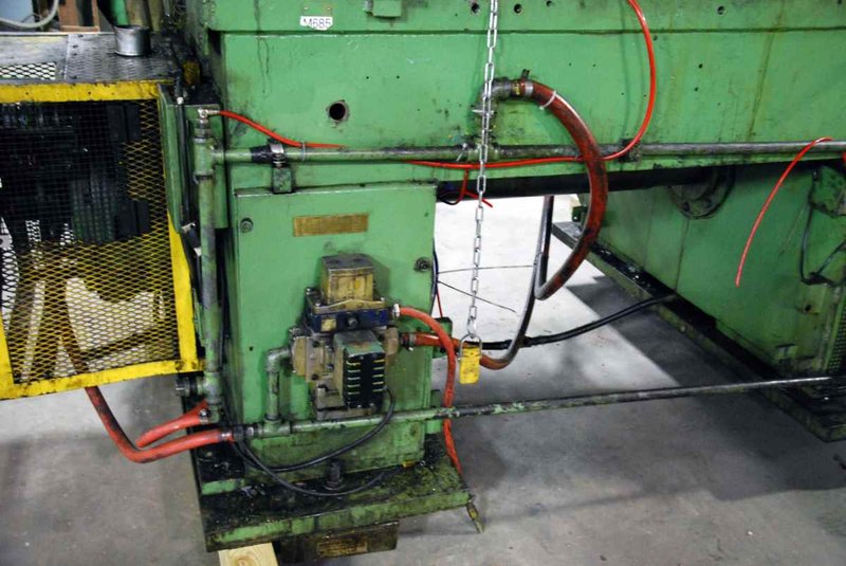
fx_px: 882
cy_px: 283
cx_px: 423
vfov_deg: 35.6
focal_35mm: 38
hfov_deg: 51.2
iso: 1600
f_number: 4
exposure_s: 1/8
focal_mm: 25
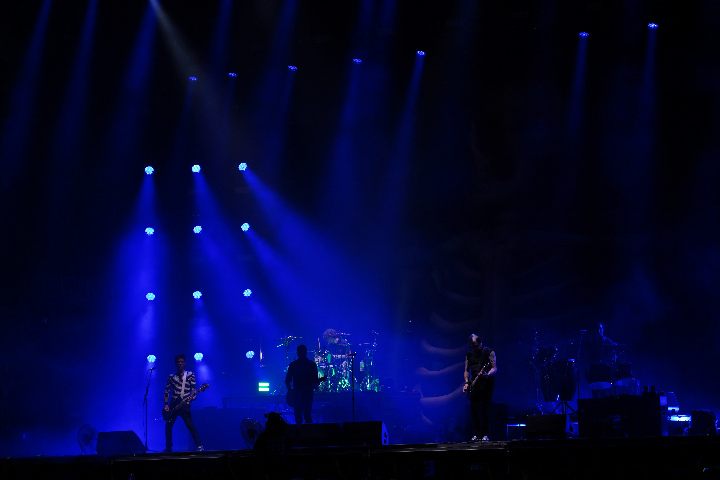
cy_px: 240
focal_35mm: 106
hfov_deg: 19.3
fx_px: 2120
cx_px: 363
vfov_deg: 12.9
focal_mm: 105
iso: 100
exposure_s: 1/125
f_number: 4
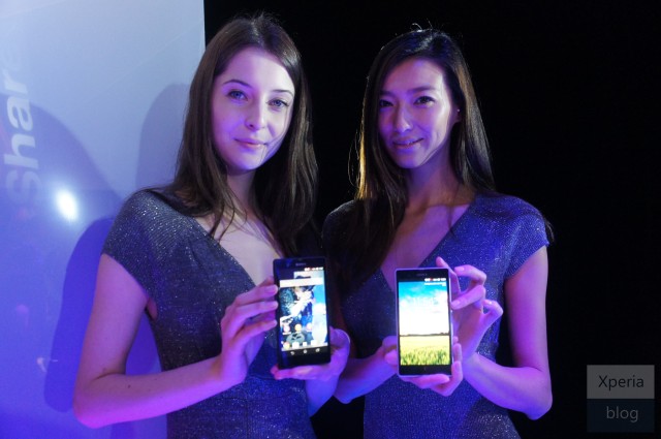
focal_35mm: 33
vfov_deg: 39.9
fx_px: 605
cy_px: 220
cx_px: 330
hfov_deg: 57.3
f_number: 4.5
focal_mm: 22
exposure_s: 1/40
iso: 1600
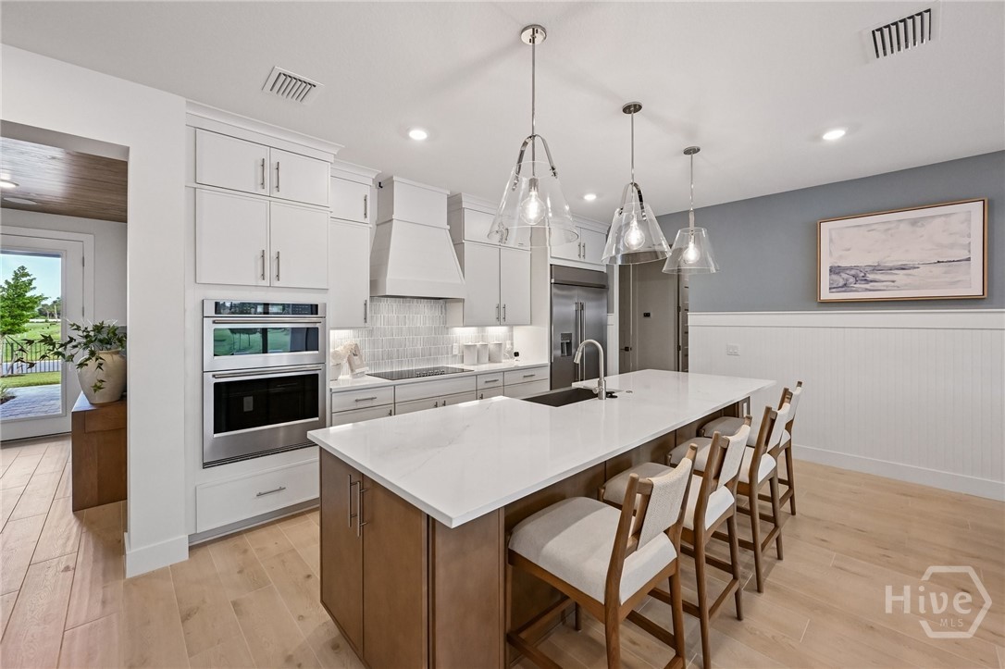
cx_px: 502
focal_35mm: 14
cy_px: 334
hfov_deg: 104.3
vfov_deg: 81.2
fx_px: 391
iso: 4000
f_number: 8
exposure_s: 1/400
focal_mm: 14
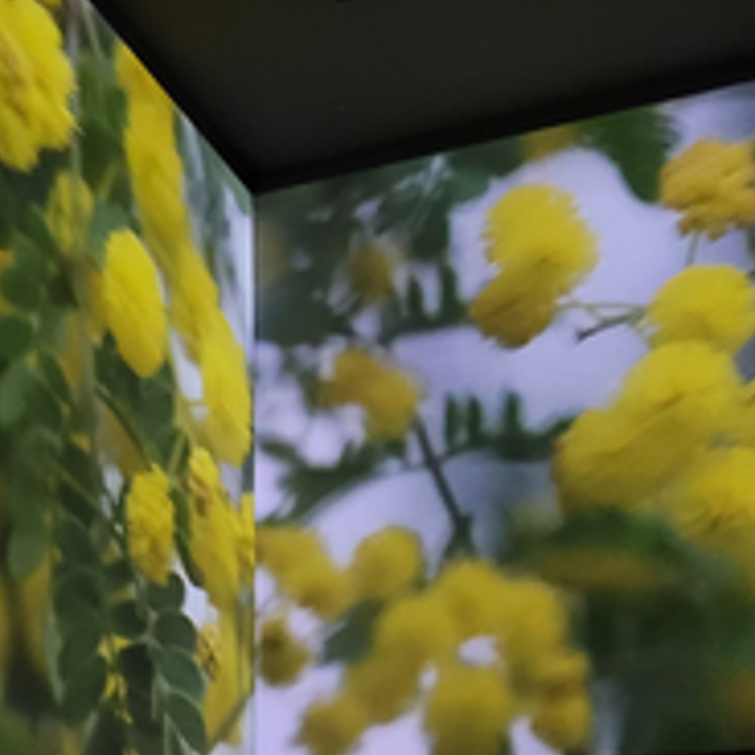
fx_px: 1727
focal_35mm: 70
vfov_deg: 24.5
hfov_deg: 24.0
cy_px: 496
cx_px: 70
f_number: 1.8
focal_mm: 5.4
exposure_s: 1/24
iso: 640
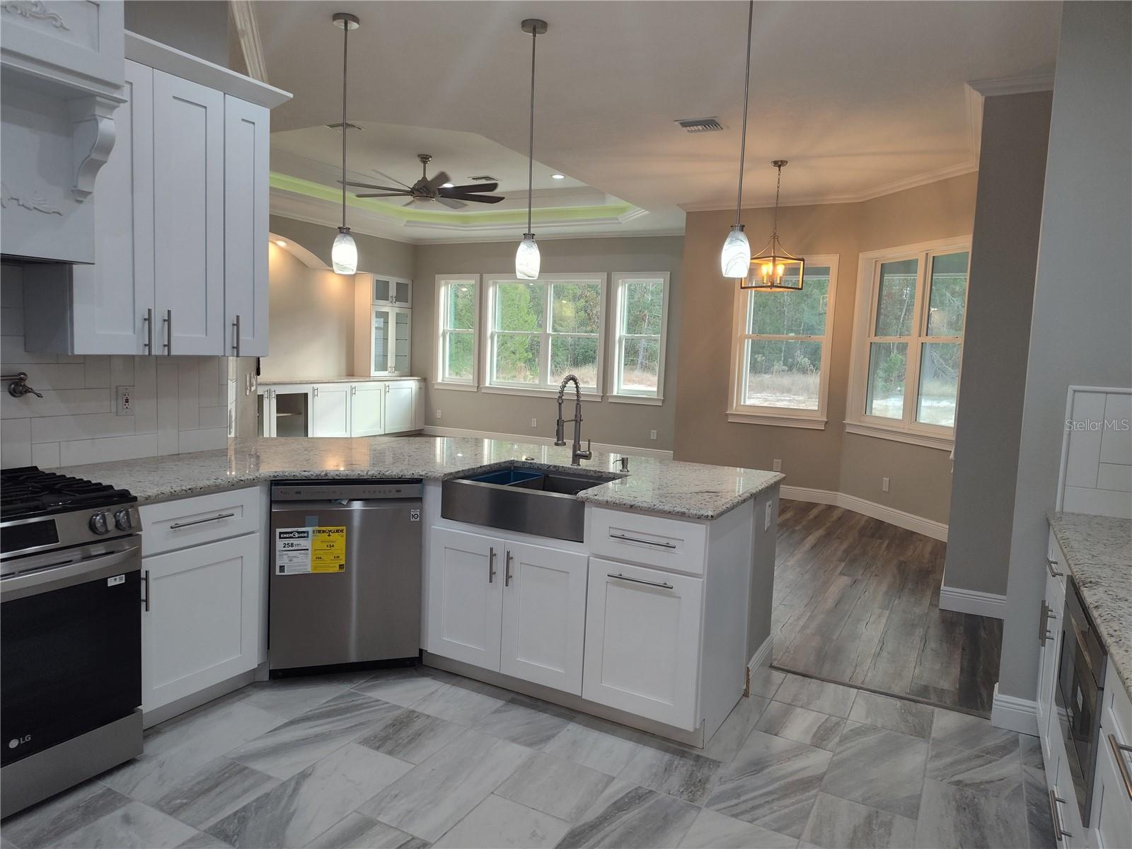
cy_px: 424
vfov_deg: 58.9
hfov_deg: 73.9
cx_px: 566
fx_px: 752
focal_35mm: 23
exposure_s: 1/120
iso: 319
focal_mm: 5.56
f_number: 1.8
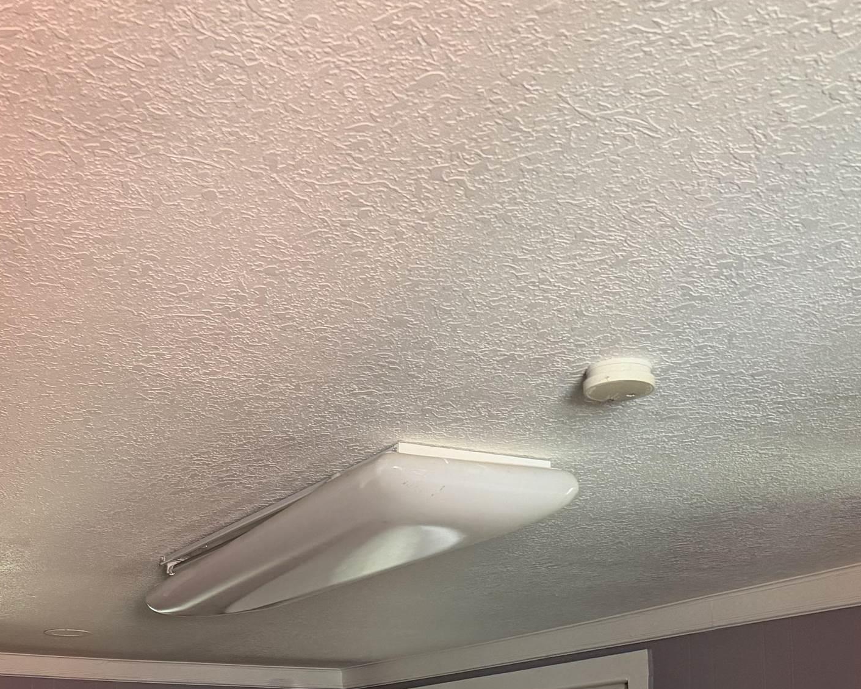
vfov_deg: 28.1
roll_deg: -0.9
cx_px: 171
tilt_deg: +6.2
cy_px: 669
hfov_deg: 35.5
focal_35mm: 51
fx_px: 1300
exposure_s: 1/47
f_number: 1.78
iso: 500
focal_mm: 6.76
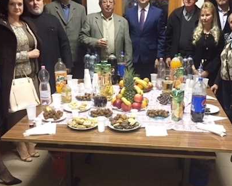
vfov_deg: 35.7
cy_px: 96
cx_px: 138
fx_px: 289
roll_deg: -2.1
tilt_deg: -18.8
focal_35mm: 42
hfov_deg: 43.6
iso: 250
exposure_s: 1/20
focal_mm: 4.15
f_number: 2.2
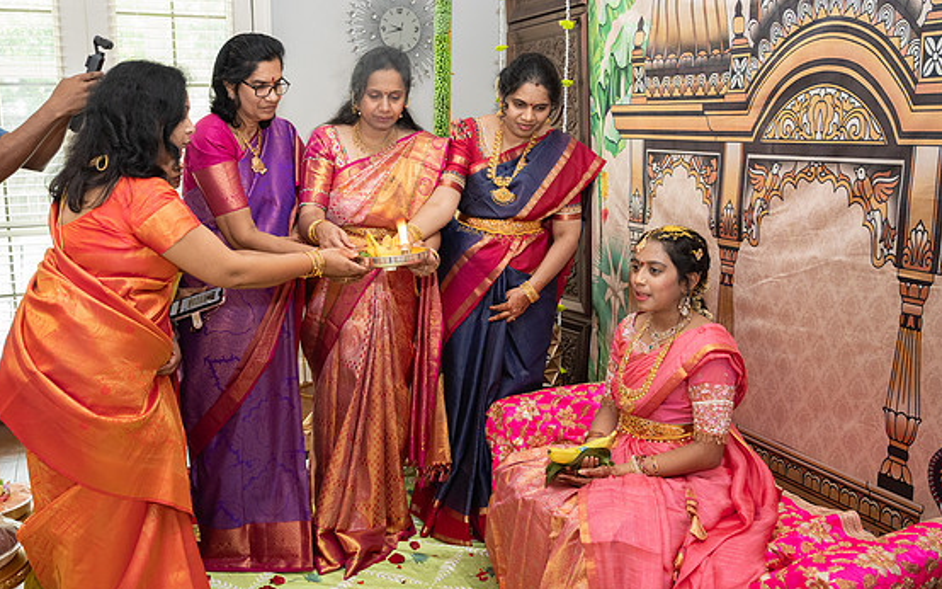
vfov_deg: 39.4
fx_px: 821
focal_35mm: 32
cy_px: 274
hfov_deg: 59.2
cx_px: 383
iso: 800
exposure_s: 1/160
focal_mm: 24
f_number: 3.5
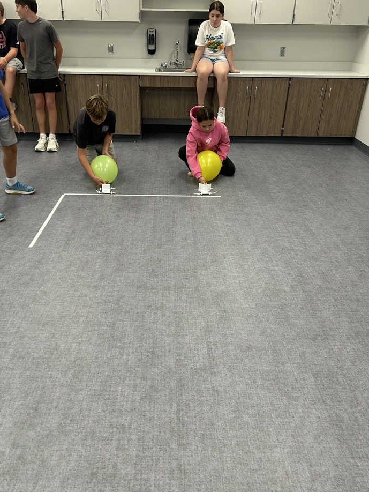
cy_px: 240
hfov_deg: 48.2
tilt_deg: -25.6
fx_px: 412
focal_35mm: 29
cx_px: 169
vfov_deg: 61.6
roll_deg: -1.1
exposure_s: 1/100
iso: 80
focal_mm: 5.7
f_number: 1.5
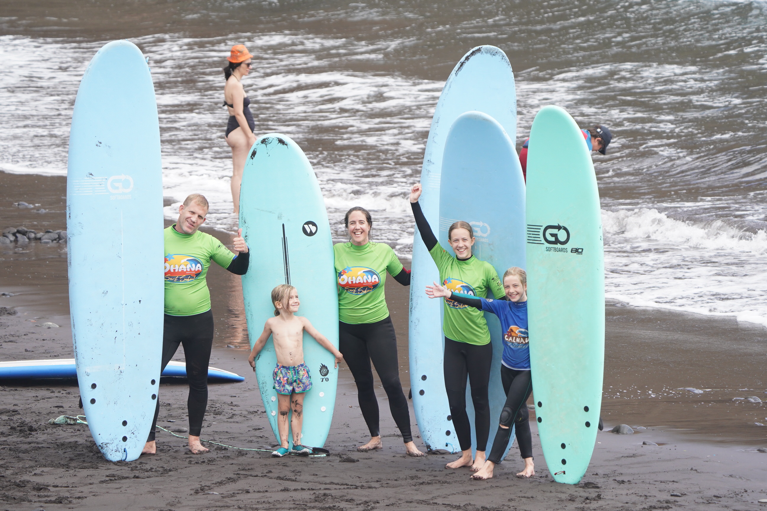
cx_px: 384
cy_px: 256
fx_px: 5752
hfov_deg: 7.6
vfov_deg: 5.1
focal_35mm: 270
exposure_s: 1/1250
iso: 1250
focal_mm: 270
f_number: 7.1
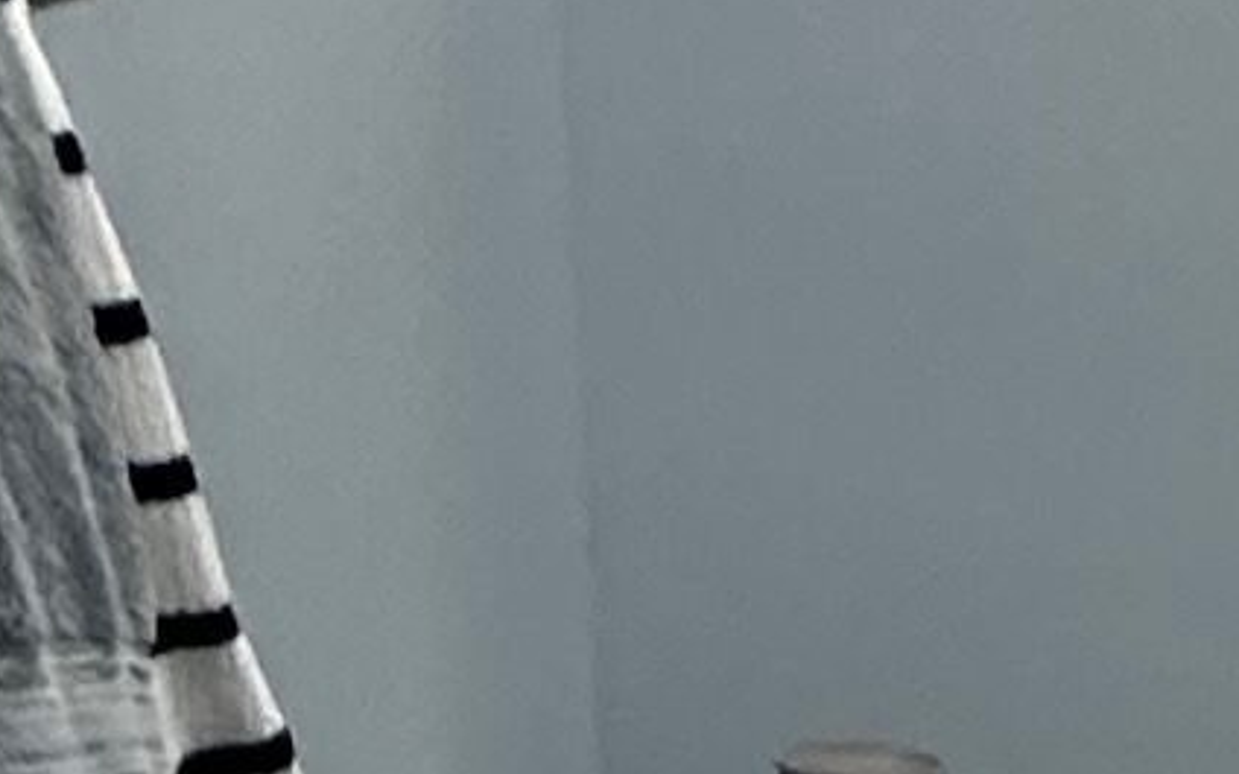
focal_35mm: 141
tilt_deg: -33.1
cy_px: 2973
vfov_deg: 7.2
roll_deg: -7.2
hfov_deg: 13.7
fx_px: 4761
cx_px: 1990
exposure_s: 1/60
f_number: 2.2
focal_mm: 2.22
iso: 250
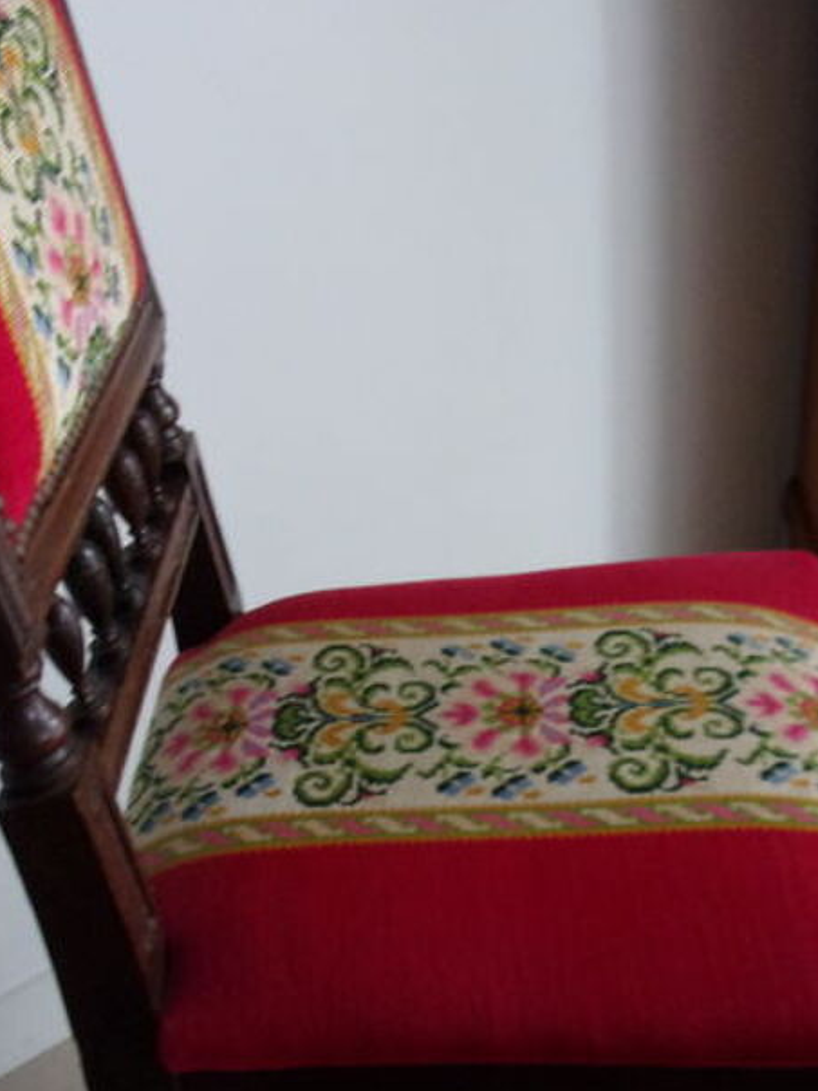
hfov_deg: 27.5
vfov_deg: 36.1
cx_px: 334
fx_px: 1670
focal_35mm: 53
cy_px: 639
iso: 144
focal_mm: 4.3
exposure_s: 1/34
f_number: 3.3
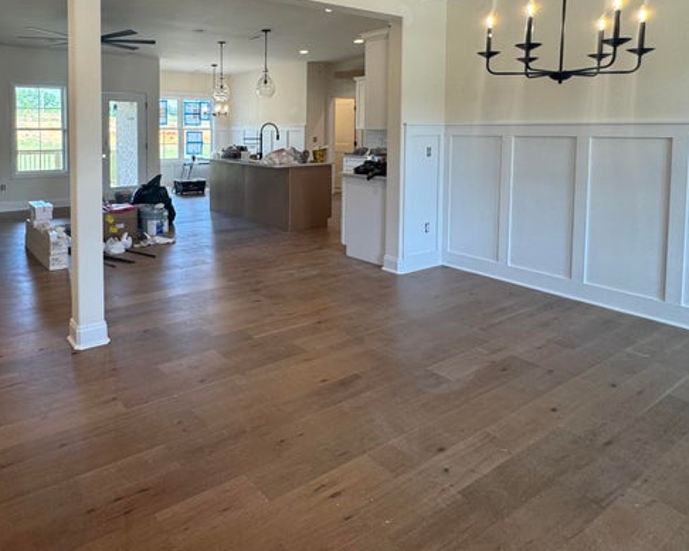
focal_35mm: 24
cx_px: 206
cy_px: 154
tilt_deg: -3.2
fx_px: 489
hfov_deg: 67.5
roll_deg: -0.4
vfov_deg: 56.6
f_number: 2.2
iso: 80
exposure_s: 1/120
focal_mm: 2.22
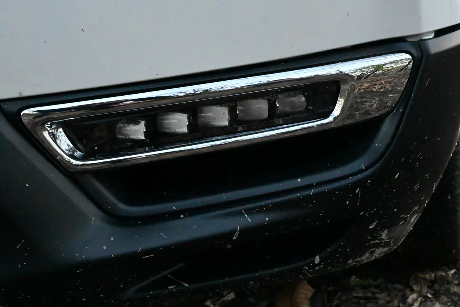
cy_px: 154
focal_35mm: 58
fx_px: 741
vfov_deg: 23.4
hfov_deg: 34.5
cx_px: 230
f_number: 20
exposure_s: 1/800
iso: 51200
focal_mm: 58
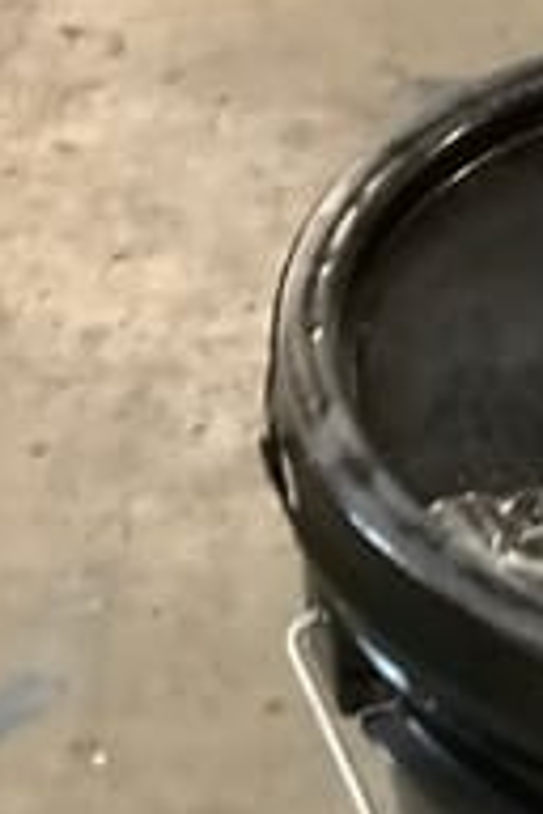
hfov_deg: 15.0
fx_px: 1900
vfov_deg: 23.9
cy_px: 642
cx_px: 840
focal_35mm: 84
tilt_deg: -46.3
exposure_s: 1/25
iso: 800
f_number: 2.4
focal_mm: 3.3
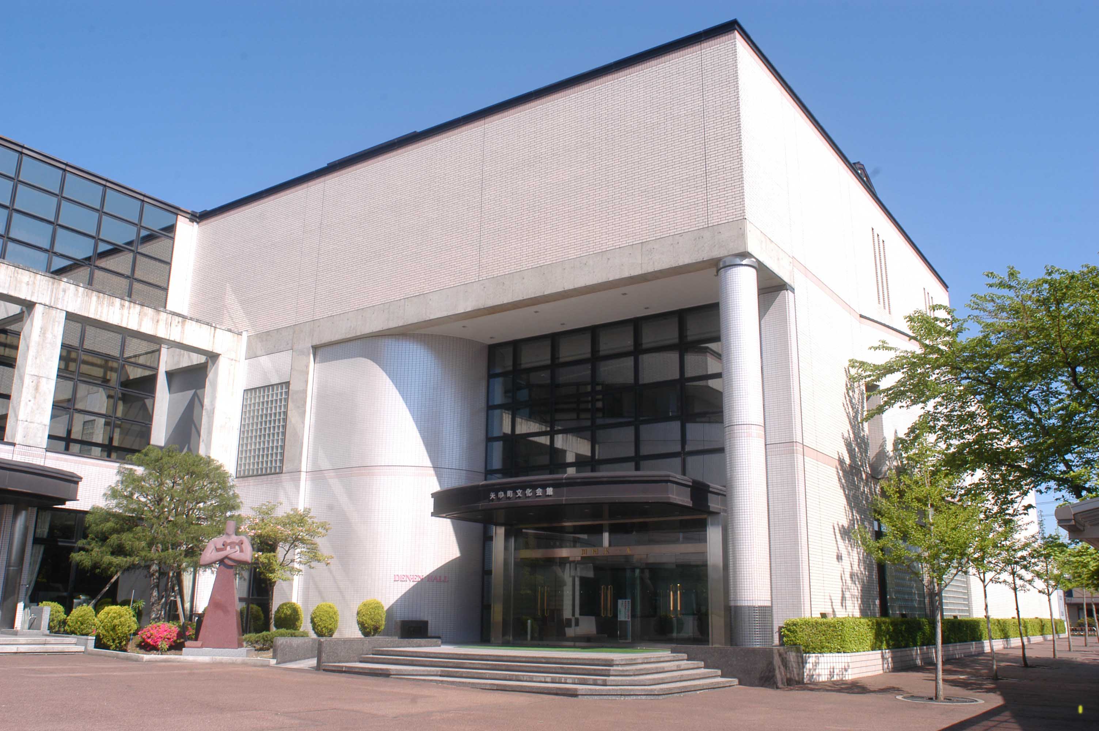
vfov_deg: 43.5
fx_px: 915
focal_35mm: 30
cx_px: 550
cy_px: 366
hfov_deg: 62.0
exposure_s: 1/250
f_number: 8
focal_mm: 20
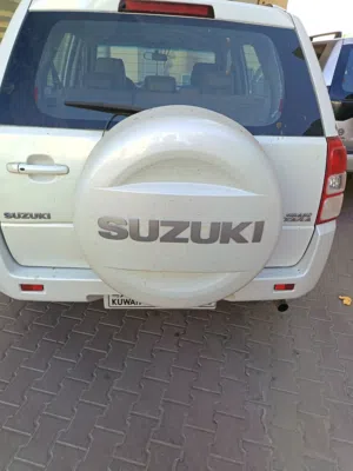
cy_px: 236
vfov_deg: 71.6
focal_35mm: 24
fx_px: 326
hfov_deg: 56.8
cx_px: 176
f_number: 1.75
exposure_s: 1/129
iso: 129
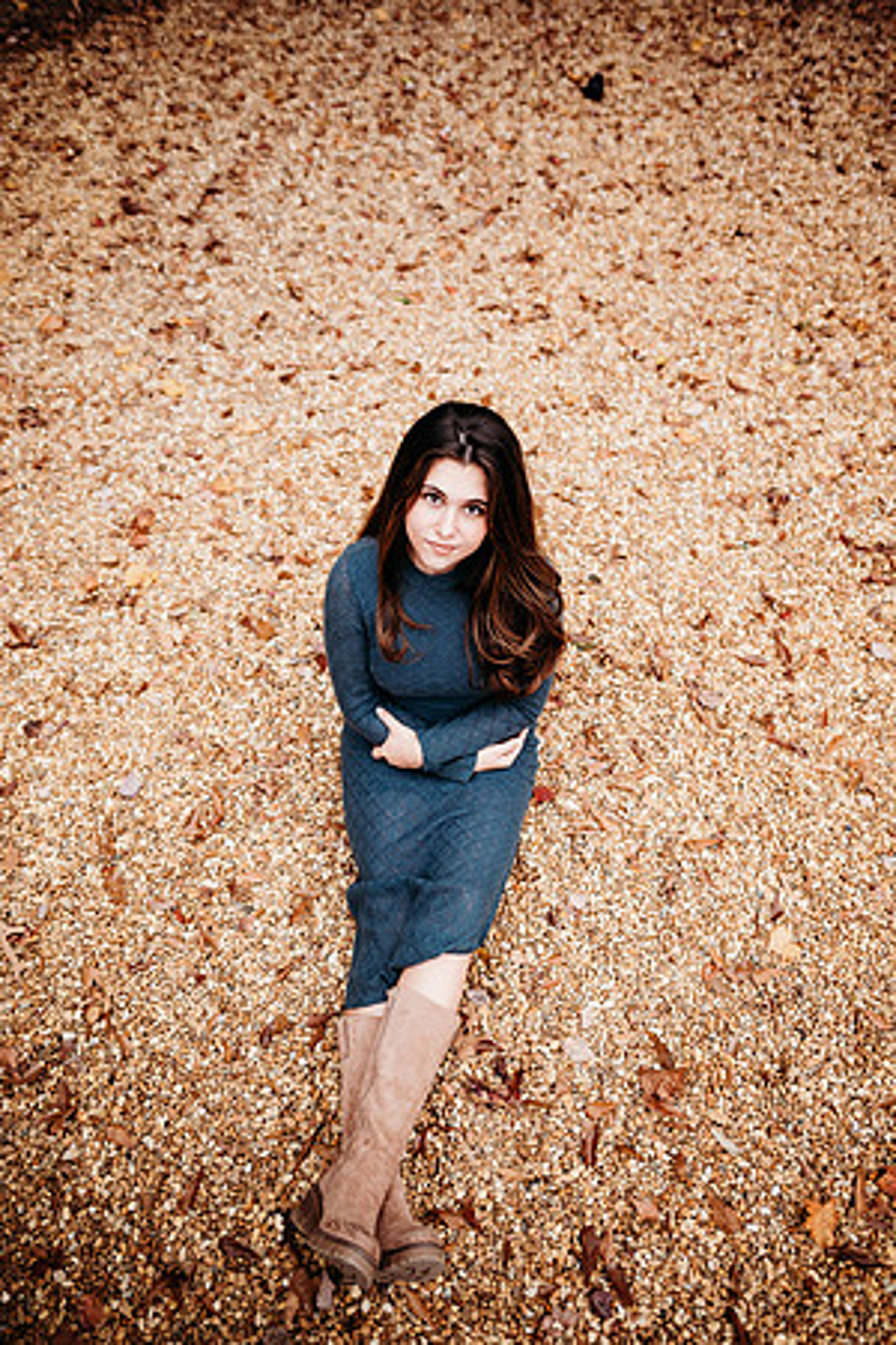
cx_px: 448
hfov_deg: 53.1
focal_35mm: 24
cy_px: 672
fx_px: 896
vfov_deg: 73.7
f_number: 2.2
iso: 100
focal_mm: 24
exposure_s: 1/500
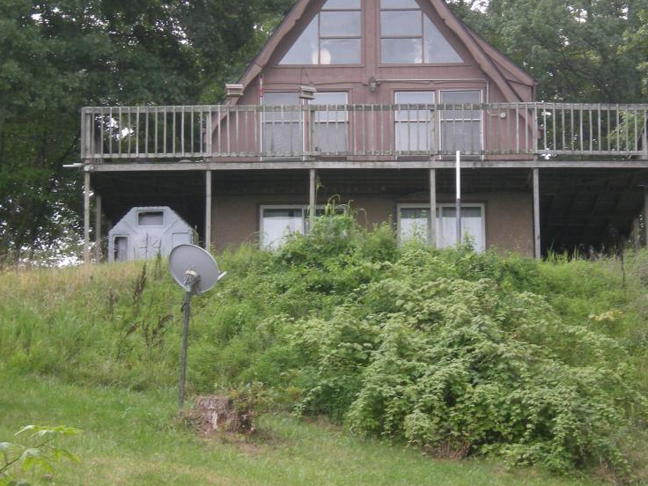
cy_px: 165
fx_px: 2658
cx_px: 344
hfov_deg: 13.9
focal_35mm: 142
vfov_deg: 10.4
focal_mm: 17
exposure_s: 1/95.4
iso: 160
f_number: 5.6
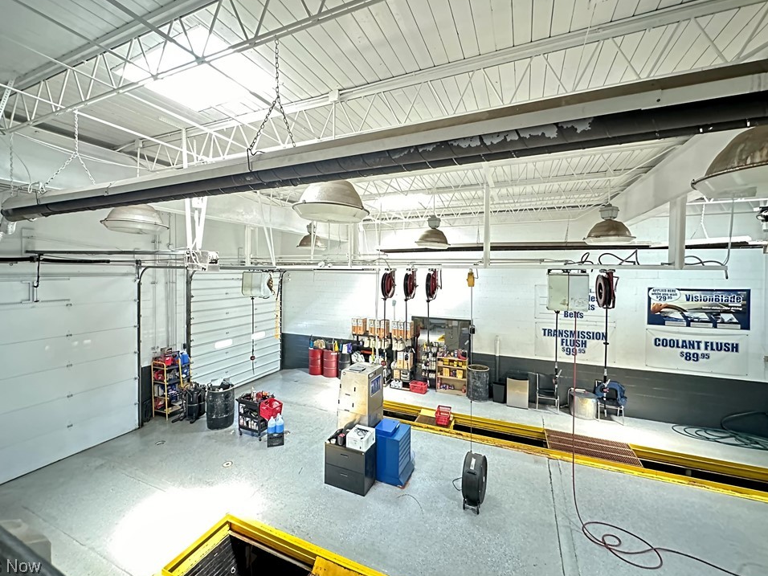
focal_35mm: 15
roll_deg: +0.1
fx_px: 333
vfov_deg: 81.7
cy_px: 276
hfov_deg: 98.1
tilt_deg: -1.0
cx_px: 373
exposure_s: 1/30
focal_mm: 2.22
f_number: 2.2
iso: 1600
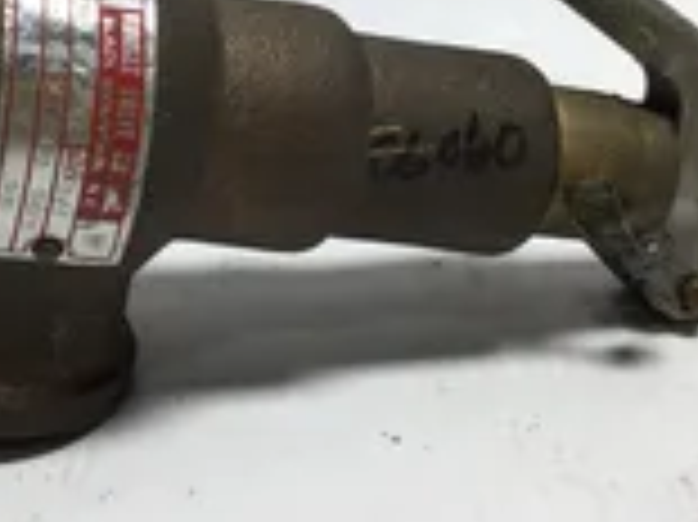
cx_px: 225
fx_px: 1612
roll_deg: +0.7
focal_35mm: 80
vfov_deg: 18.0
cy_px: 27
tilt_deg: -21.8
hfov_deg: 24.3
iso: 25
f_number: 2.4
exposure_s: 1/117
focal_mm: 3.3
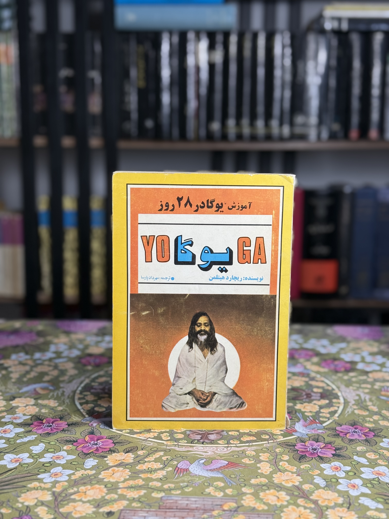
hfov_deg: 30.3
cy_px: 260
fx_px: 719
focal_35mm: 48
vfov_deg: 39.7
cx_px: 194
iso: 50
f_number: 1.78
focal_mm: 6.76
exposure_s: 1/137
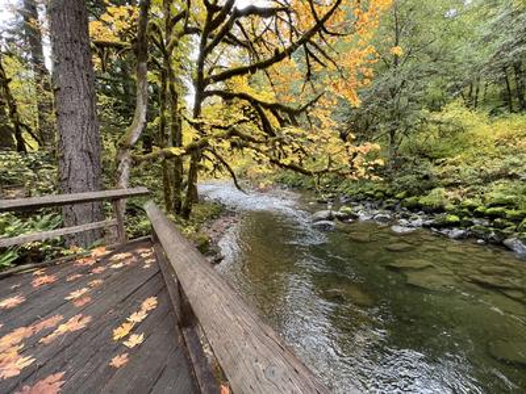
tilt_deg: -8.0
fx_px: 198
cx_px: 263
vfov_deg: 89.9
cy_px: 197
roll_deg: +2.9
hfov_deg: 106.2
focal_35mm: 13
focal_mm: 1.57
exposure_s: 1/121
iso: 160
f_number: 1.8
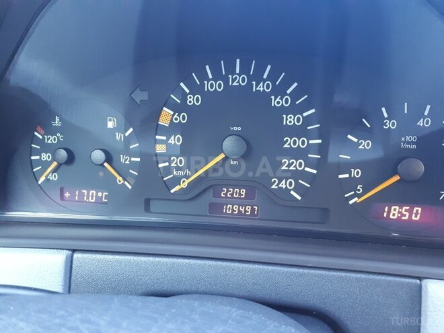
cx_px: 222
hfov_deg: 65.3
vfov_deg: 51.4
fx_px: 346
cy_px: 166
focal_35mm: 27
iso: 500
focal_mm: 3.6
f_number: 1.9
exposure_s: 1/17
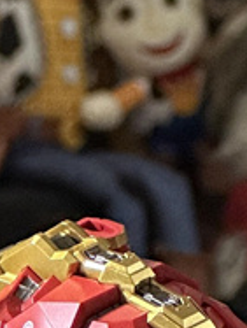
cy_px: 677
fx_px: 4153
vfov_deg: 4.4
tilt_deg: -5.4
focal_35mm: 438
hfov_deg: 3.4
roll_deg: -1.3
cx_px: -100
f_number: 2.8
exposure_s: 1/50
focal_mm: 9
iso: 640
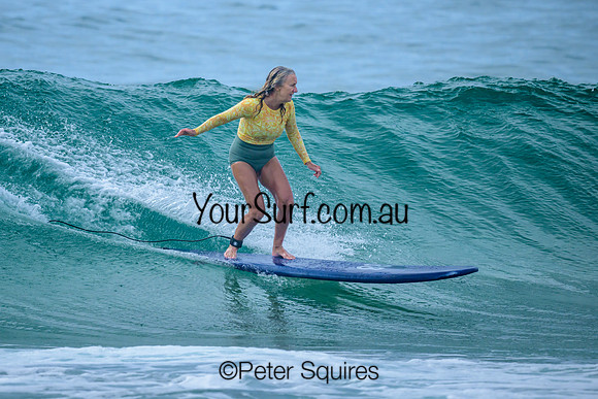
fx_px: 17827
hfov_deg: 1.9
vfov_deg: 1.3
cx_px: 197
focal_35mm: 1073
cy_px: 134
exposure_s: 1/3200
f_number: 6.3
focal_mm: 800
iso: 400
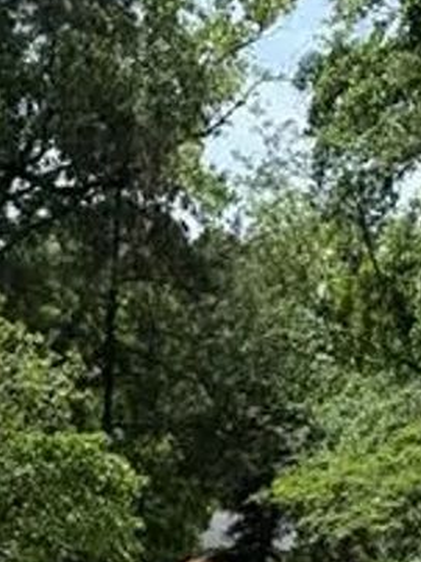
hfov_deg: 16.1
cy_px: 994
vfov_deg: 17.6
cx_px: 348
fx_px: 1476
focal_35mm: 91
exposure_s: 1/2703
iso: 80
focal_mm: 6.76
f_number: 1.78
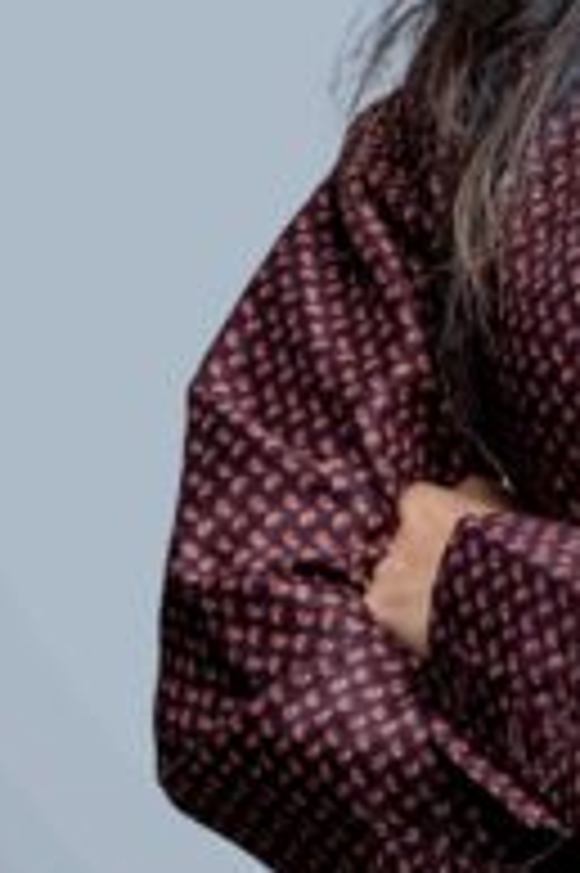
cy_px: 50
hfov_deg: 6.2
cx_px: 881
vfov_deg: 9.4
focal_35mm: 217
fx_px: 5253
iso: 200
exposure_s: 1/200
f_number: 8
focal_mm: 70
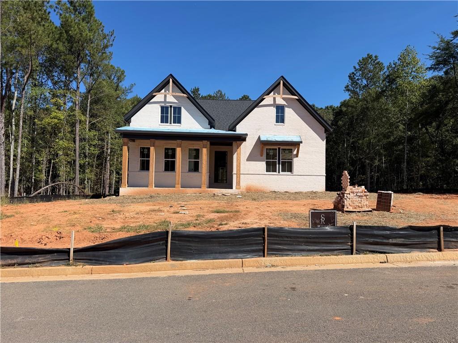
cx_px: 229
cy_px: 172
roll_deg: -0.6
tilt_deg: +2.4
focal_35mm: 24
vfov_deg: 56.8
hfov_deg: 71.6
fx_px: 318
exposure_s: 1/4975
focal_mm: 6.76
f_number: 1.78
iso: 80
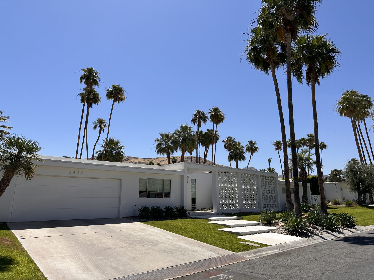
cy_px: 140
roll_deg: -0.9
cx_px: 187
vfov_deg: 56.8
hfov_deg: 71.6
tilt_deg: +12.6
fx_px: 259
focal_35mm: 24
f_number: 1.78
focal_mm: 6.86
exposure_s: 1/7576
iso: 80
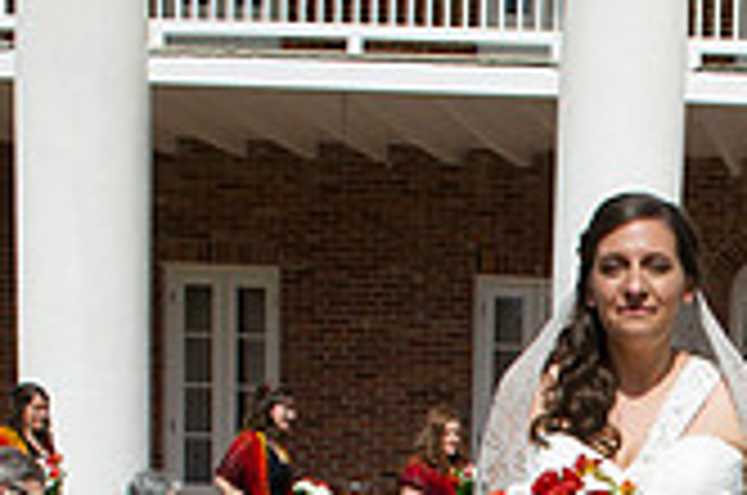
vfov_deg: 13.9
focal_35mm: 91
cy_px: 778
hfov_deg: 21.2
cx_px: 837
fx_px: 1885
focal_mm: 26
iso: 100
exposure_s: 1/250
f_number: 11
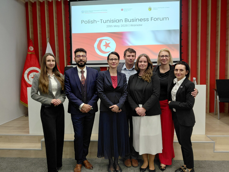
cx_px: 108
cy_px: 87
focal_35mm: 29
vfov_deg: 48.2
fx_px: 192
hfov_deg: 61.6
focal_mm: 4.69
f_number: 1.8
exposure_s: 1/60
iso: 250
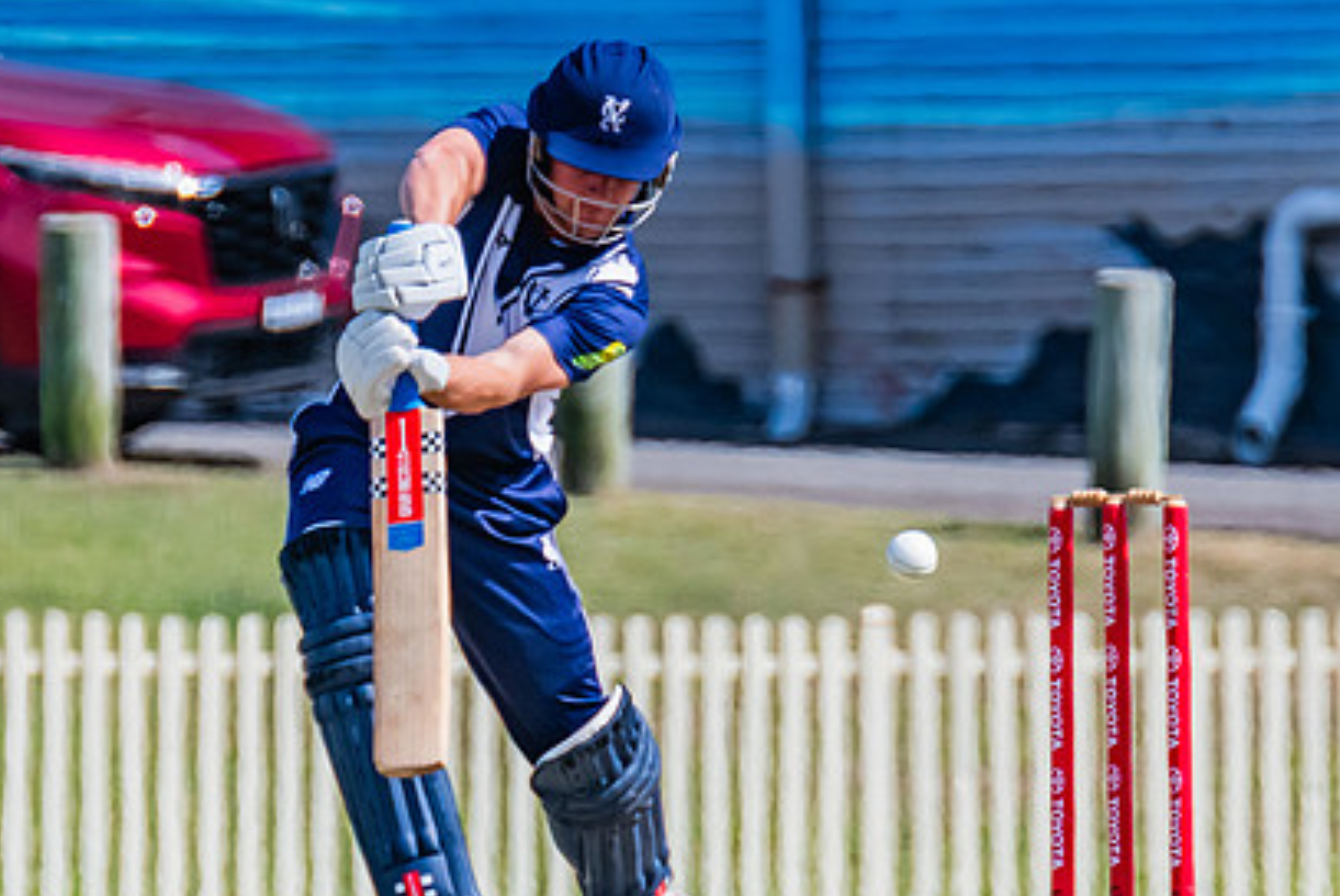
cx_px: 624
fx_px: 53711
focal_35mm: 1442
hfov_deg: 1.4
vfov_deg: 1.0
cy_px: 354
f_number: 10
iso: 800
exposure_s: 1/2000
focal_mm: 600
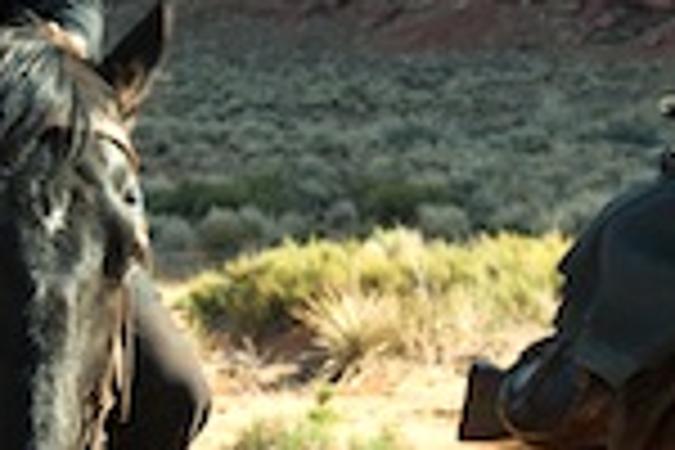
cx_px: 909
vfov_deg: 7.1
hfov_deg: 10.5
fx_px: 3600
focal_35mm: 192
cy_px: 86
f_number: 6.3
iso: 500
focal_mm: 40
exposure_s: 1/640
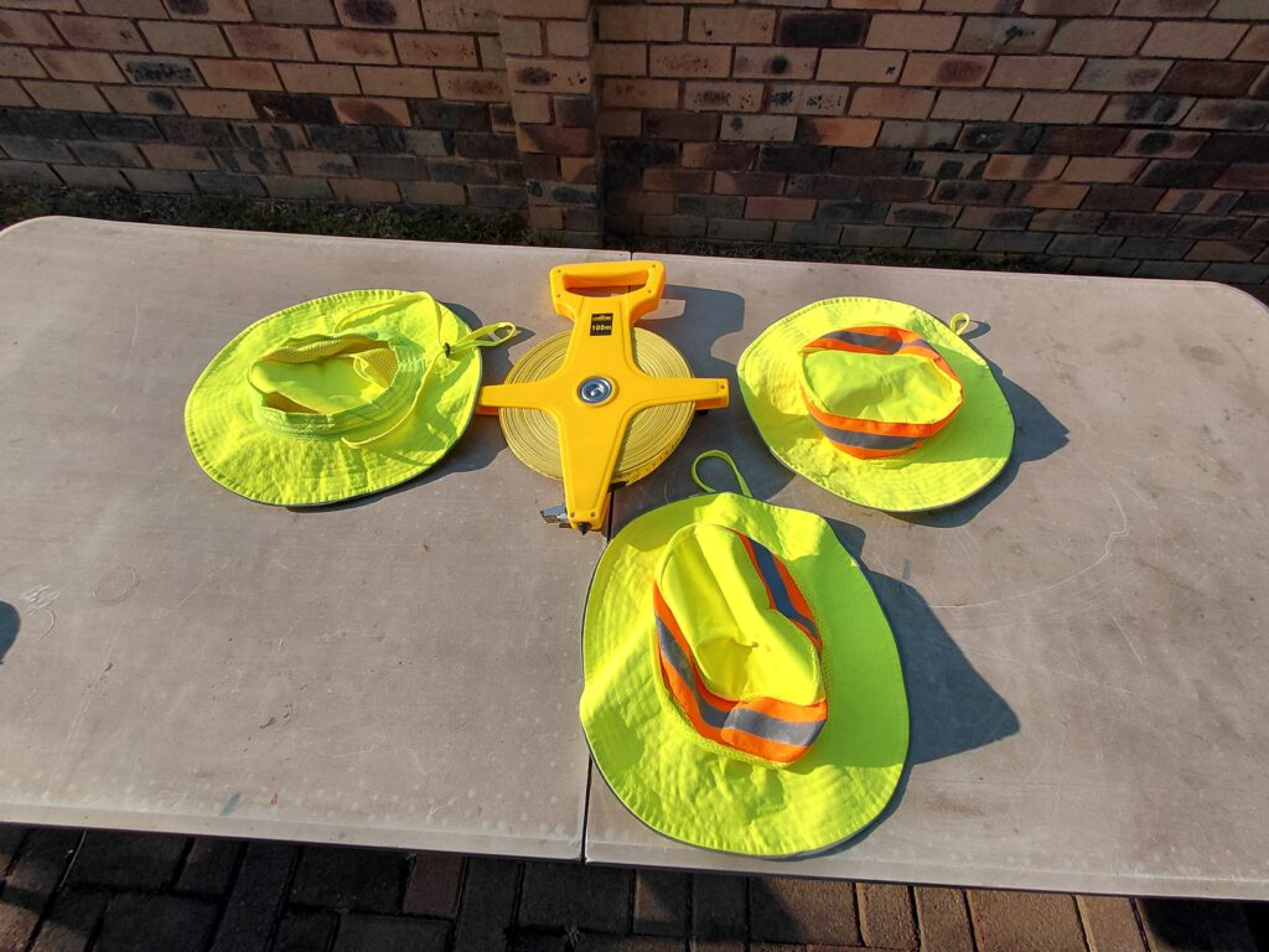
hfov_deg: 94.5
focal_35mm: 16
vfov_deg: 78.1
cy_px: 476
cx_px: 634
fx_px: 587
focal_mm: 1.64
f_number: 2.2
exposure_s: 1/1836
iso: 40
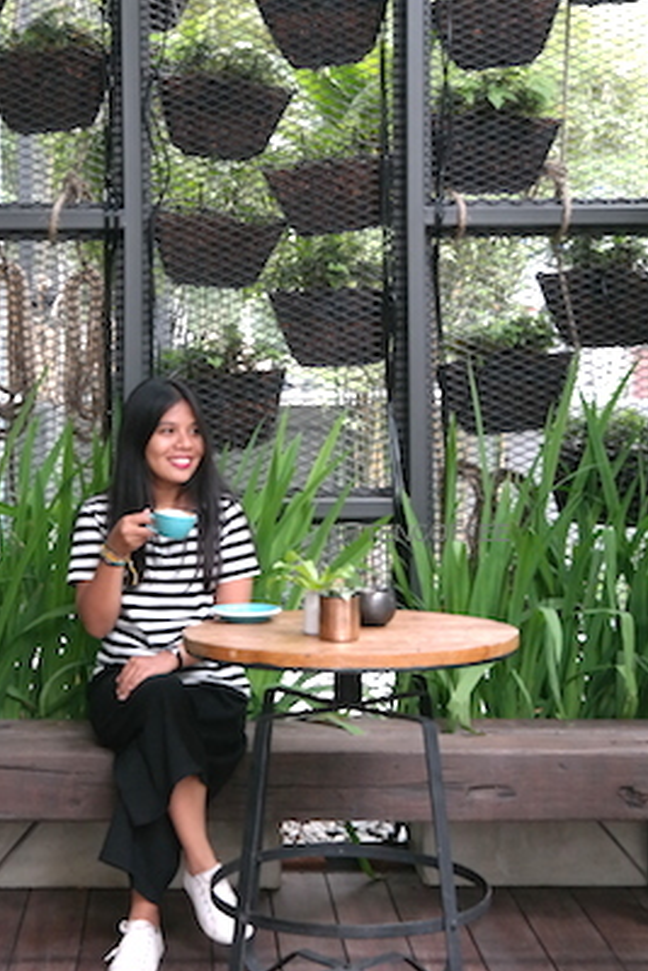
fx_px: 1780
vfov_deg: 30.3
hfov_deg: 20.5
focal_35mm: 66
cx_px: 170
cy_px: 352
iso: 1600
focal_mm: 29
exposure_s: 1/50
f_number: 4
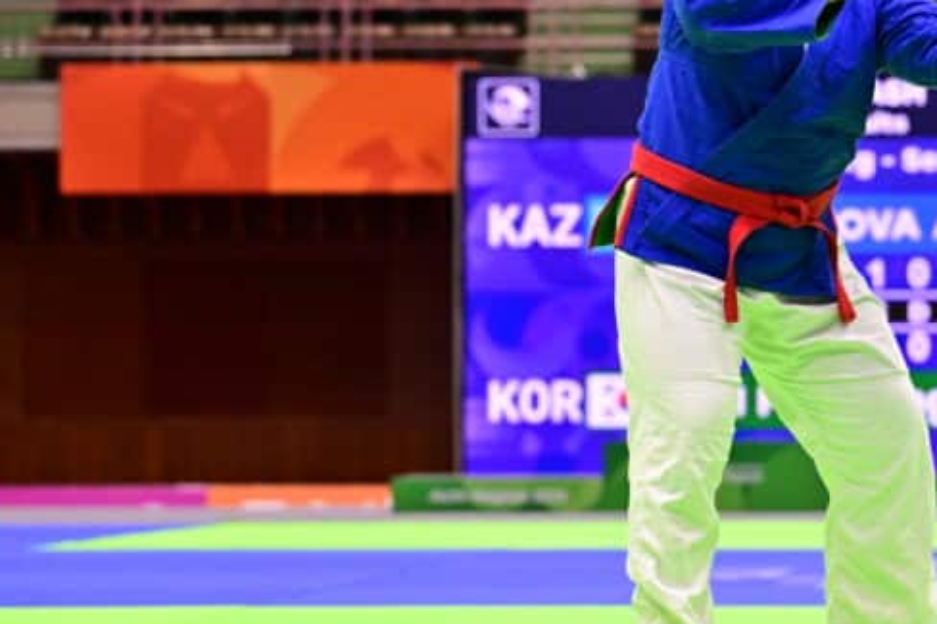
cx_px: 937
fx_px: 6010
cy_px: 133
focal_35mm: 231
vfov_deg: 5.9
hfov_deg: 8.9
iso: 1600
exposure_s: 1/1000
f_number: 3.5
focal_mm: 110
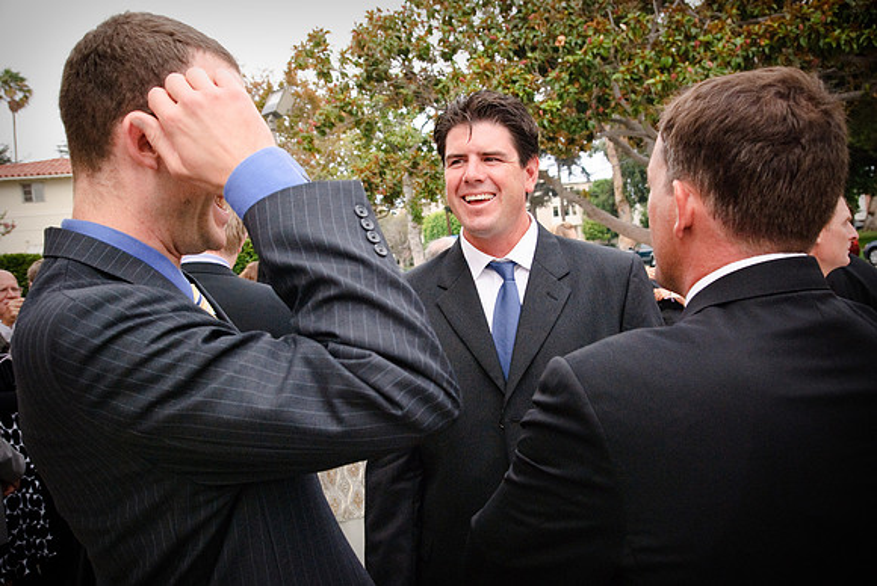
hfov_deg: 53.1
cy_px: 293
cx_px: 438
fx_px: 878
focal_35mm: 36
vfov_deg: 37.0
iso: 800
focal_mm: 24
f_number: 5.6
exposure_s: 1/800
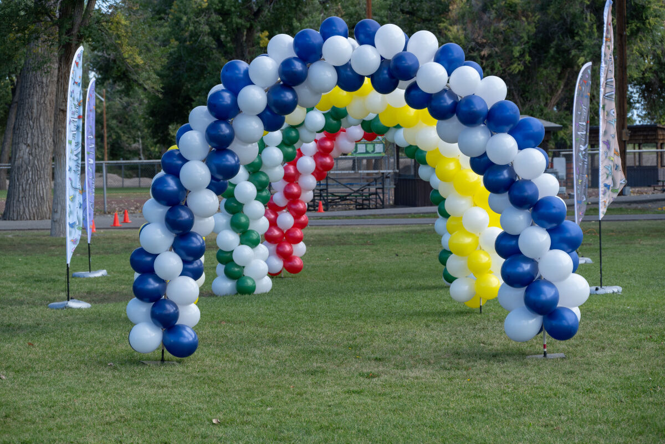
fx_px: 1847
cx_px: 332
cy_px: 222
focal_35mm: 100
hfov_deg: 20.4
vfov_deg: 13.7
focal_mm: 100
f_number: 6.3
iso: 250
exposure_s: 1/320
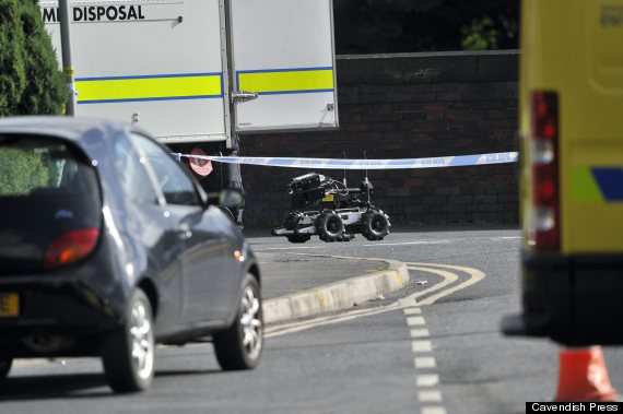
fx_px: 8645
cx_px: 312
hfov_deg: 4.1
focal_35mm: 500
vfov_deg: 2.7
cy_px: 207
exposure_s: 1/3200
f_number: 5.6
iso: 640
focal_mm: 500
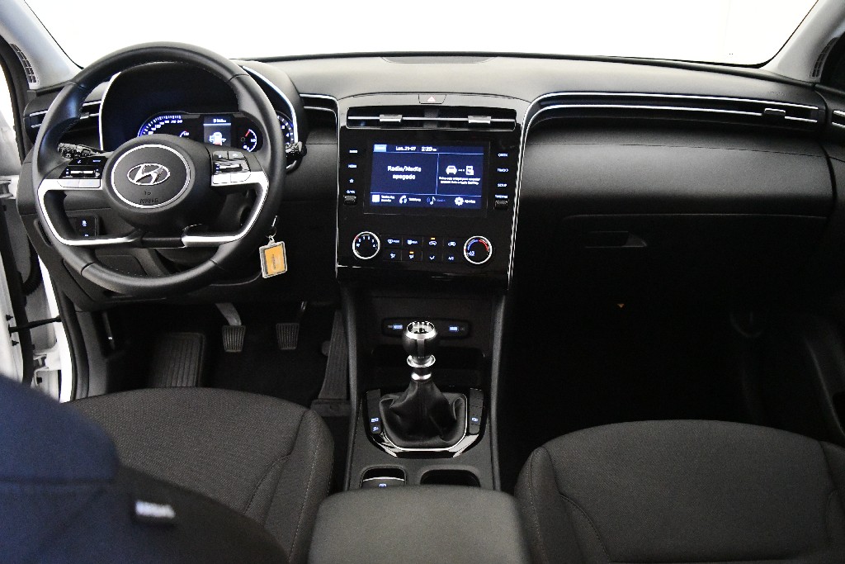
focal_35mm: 27
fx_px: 634
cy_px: 282
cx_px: 422
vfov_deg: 47.9
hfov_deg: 67.4
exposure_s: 1/60
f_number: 3.5
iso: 9000
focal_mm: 18
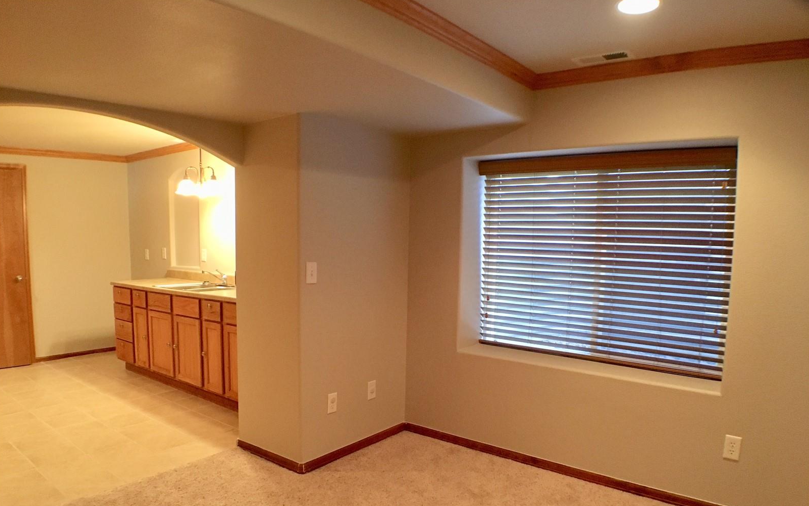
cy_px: 302
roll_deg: -0.8
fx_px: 684
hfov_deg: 61.2
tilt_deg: -8.0
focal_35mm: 31
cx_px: 403
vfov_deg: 40.4
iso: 200
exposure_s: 1/30
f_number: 2.2
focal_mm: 4.15
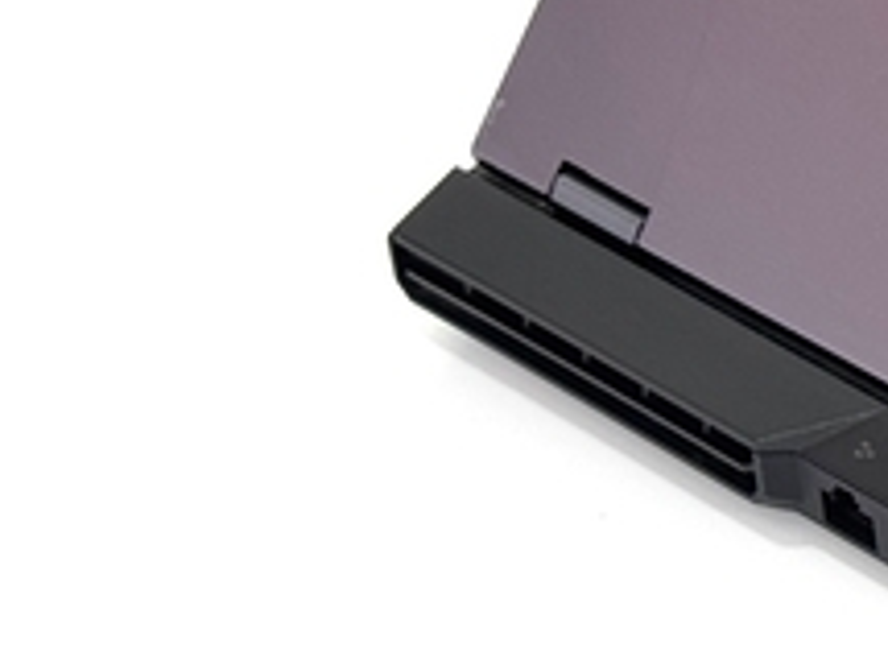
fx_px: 4589
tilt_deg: -35.4
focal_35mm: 179
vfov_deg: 8.3
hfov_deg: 10.4
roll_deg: +2.8
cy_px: 37
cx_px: 1648
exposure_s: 1/121
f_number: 1.78
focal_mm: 6.76
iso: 80
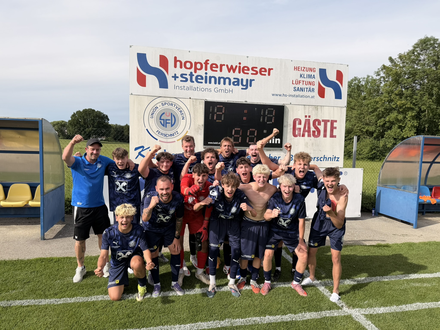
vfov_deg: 56.8
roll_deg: -0.4
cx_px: 220
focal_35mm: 24
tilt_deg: -4.0
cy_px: 165
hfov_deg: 71.6
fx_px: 305
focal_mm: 6.76
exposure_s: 1/4167
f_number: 1.78
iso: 80
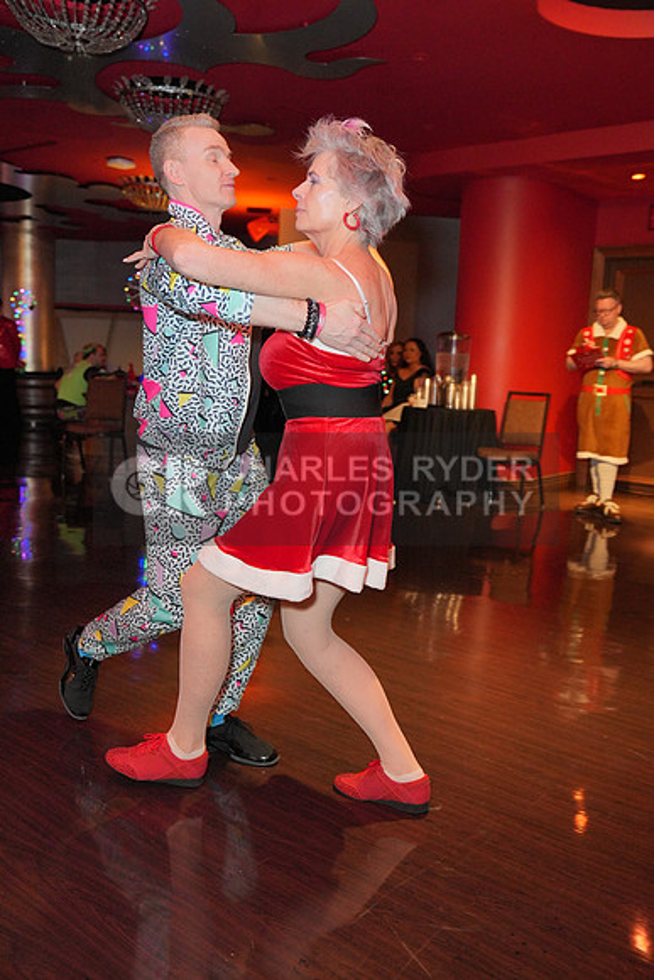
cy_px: 490
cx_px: 327
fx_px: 899
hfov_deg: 40.0
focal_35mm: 33
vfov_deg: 57.2
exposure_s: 1/200
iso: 4000
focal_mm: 33
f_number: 4
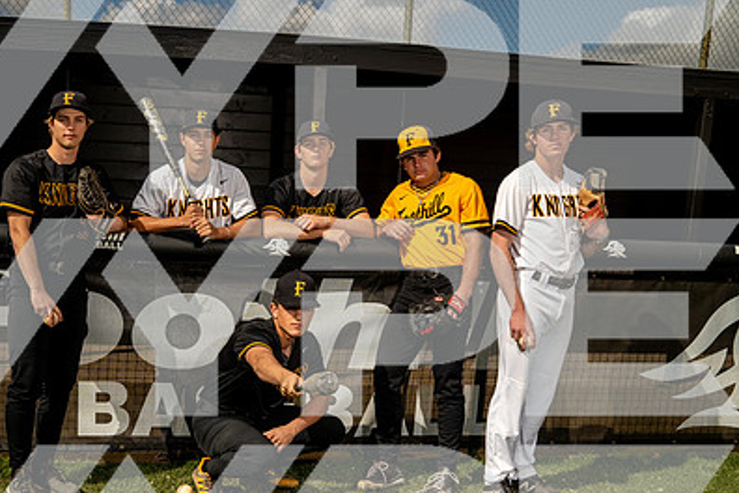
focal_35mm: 41
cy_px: 318
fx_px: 842
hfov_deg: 46.9
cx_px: 265
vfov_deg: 32.4
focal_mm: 28
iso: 100
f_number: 8
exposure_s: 1/250
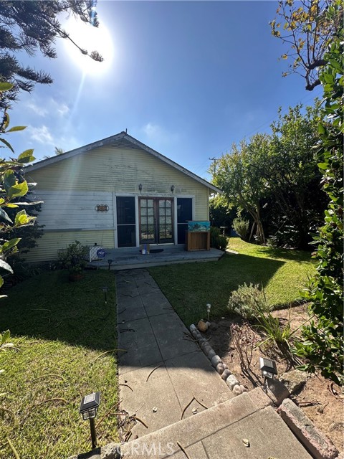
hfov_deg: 85.7
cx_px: 172
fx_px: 186
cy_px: 230
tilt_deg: -4.0
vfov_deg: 102.1
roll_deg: -0.6
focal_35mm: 14
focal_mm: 2.22
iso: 40
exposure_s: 1/824
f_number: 2.2
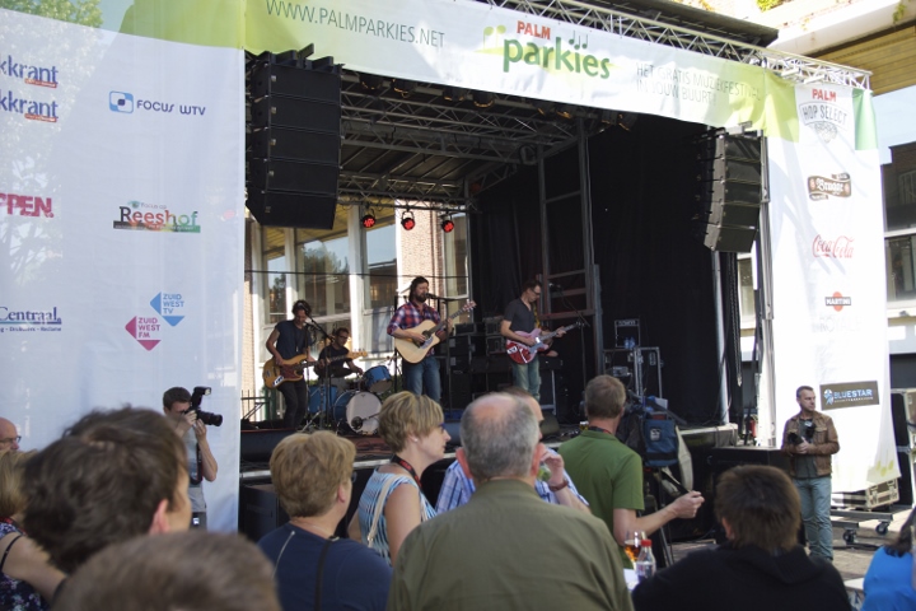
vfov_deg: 36.9
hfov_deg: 53.1
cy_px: 306
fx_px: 916
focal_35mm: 36
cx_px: 458
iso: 100
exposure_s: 1/200
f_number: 3.5
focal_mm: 24
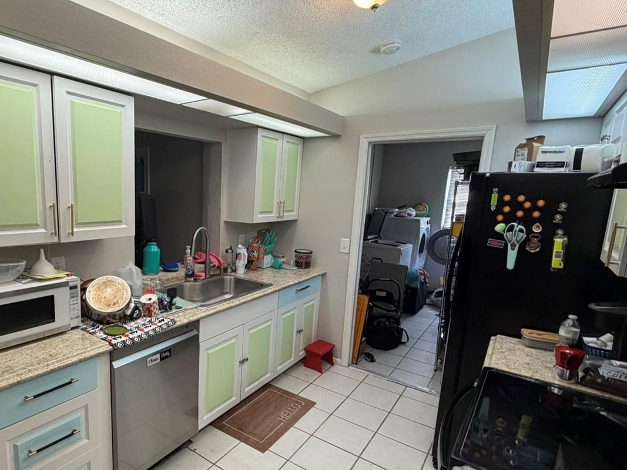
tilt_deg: -10.1
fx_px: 380
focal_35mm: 21
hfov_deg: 77.1
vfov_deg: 63.3
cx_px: 224
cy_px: 258
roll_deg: -0.8
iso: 200
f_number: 2.2
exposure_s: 1/120
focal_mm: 2.22
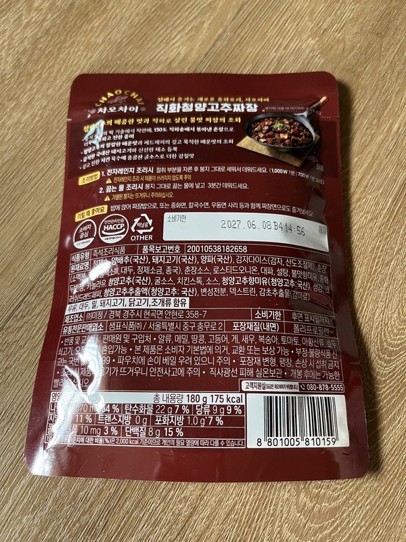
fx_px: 407
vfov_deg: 67.3
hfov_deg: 53.1
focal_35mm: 26
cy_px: 271
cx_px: 203
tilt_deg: -71.5
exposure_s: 1/60
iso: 200
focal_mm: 5.1
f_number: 1.6
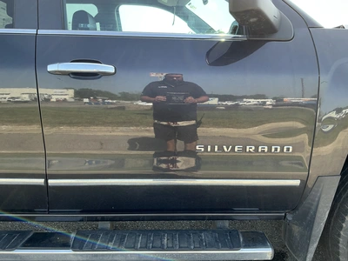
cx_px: 174
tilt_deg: -10.9
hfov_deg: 63.4
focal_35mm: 28
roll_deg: -0.2
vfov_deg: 49.7
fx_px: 281
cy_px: 130
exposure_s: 1/168
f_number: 1.8
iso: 20
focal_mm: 3
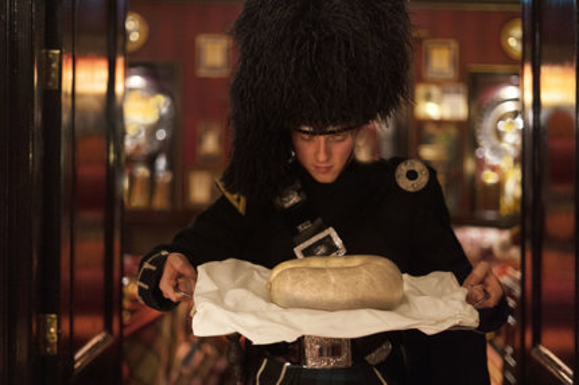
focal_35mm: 50
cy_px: 192
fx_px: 804
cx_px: 290
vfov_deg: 27.0
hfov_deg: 39.6
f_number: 1.8
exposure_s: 1/100
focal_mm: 50
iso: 3200
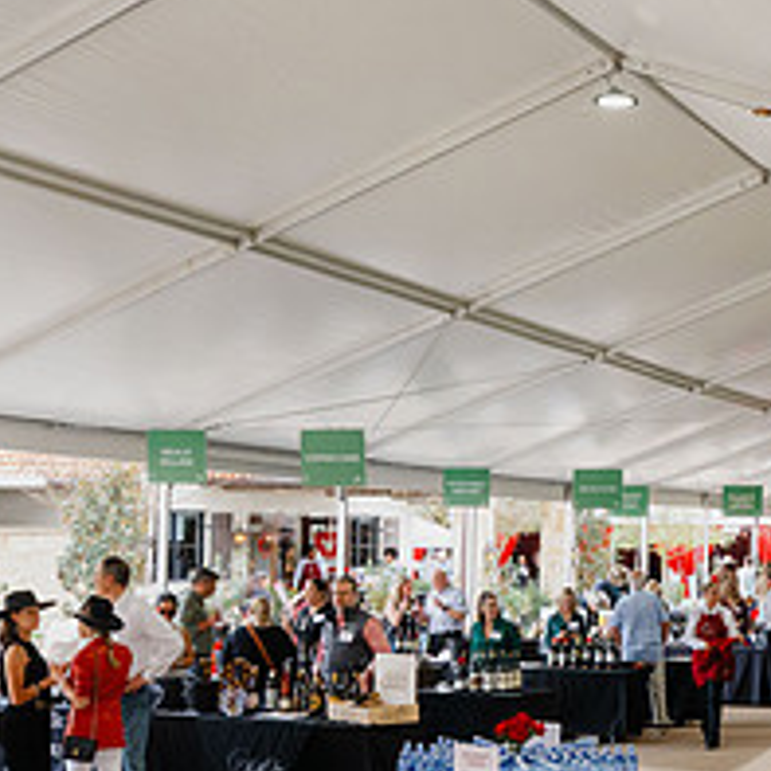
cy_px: 476
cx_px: 712
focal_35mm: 60
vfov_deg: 28.5
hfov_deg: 27.4
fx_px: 1512
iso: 1600
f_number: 10
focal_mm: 24
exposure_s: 1/125
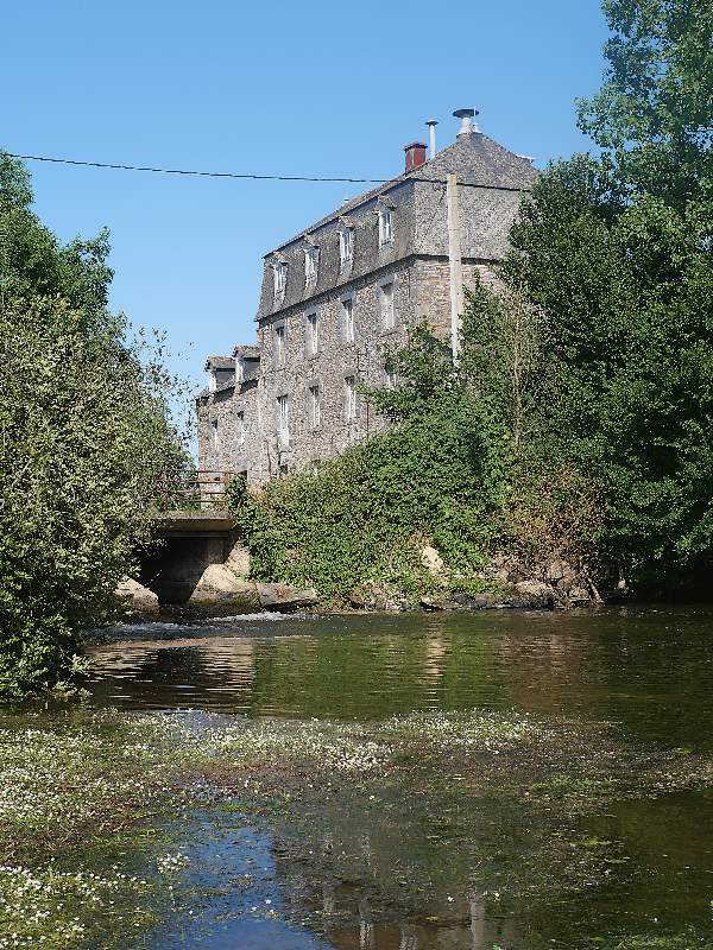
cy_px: 475
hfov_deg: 29.1
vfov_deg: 38.2
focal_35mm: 50
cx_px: 356
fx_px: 1373
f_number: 4.5
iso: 200
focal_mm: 25
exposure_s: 1/1300
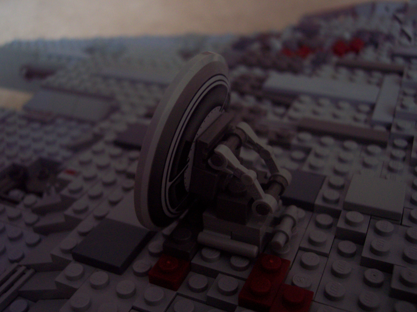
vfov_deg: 36.8
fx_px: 469
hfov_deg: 47.9
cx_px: 207
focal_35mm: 39
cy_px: 158
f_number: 2.8
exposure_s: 1/8
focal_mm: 8
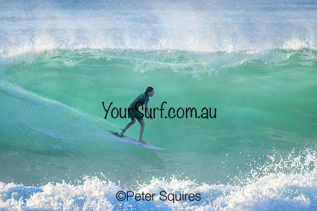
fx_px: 7424
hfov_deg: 2.4
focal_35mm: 843
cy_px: 104
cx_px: 153
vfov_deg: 1.6
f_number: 11
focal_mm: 800
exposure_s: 1/1600
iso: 1250
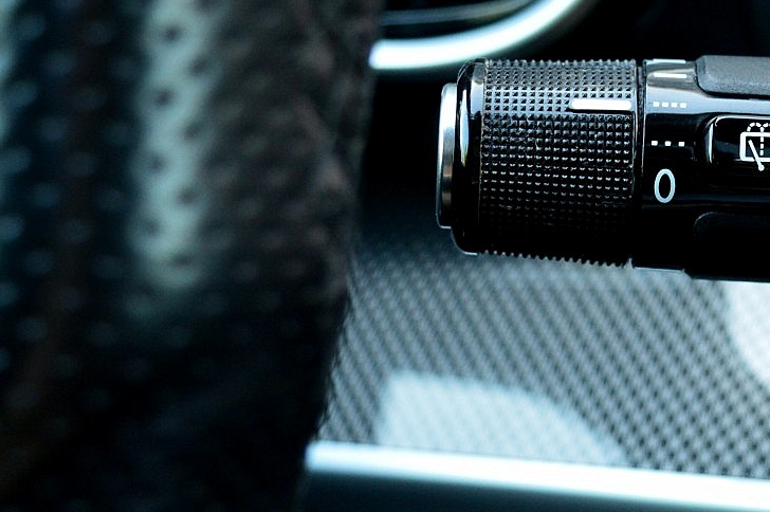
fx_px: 2503
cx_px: 824
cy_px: 188
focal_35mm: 117
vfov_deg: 11.7
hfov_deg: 17.0
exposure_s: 1/60
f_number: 6.3
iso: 800
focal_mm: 35
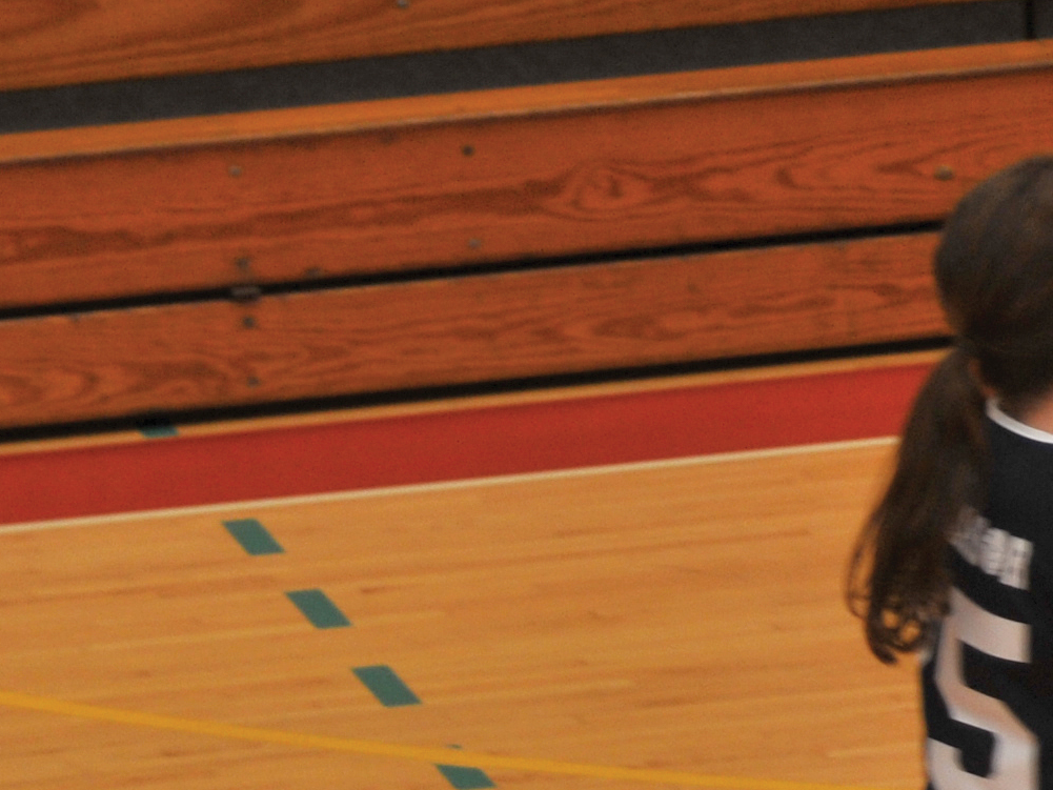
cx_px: 2080
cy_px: 124
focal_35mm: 432
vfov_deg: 3.4
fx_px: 13143
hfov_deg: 4.5
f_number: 4.5
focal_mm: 70
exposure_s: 1/125
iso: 250
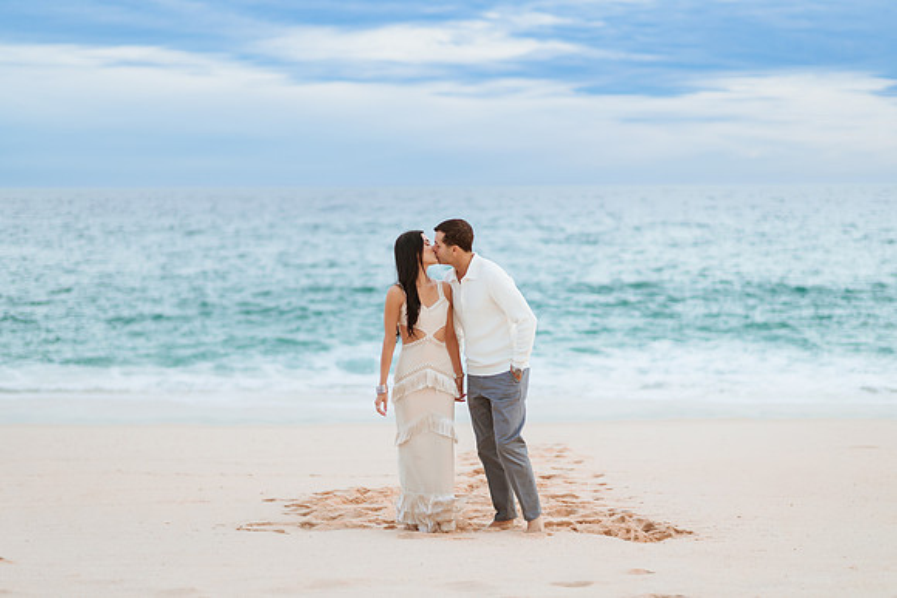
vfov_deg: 22.5
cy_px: 302
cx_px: 461
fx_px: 1505
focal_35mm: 60
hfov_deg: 33.2
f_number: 1.4
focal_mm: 58
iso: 250
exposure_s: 1/6400
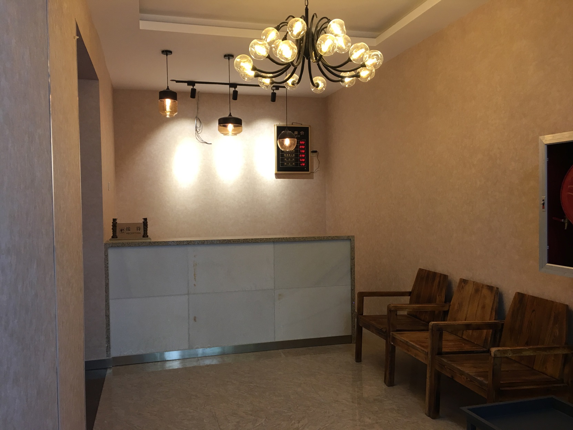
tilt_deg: -0.8
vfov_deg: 48.2
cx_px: 286
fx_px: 480
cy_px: 215
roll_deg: +0.8
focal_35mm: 29
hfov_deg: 61.7
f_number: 2.2
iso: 32
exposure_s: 1/33
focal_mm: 4.15
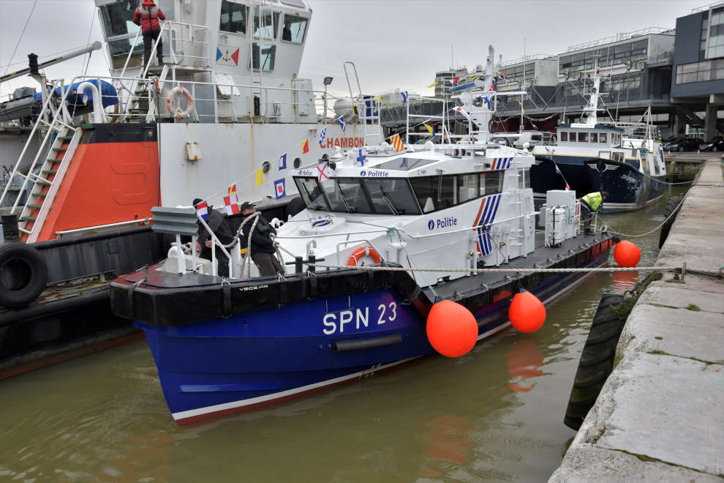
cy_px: 242
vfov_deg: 41.7
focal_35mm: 32
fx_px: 633
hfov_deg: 59.5
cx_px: 362
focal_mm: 21
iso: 400
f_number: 5.6
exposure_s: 1/500
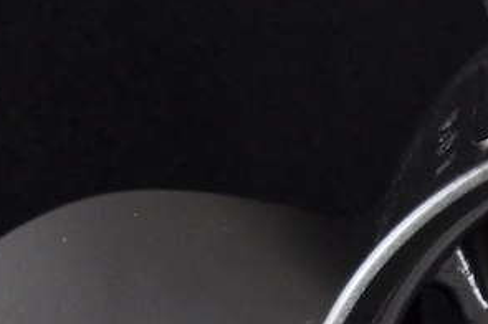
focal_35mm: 358
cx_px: 663
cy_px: 287
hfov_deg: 5.7
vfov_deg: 3.8
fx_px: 4847
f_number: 4.5
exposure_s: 1/6
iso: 200
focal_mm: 40
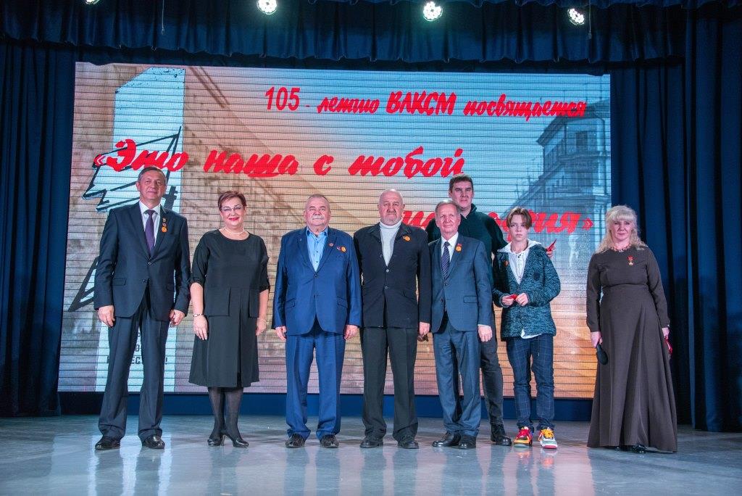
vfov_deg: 30.6
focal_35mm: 44
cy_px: 248
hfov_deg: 44.5
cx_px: 371
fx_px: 907
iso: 3200
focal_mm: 44
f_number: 5.6
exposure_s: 1/125
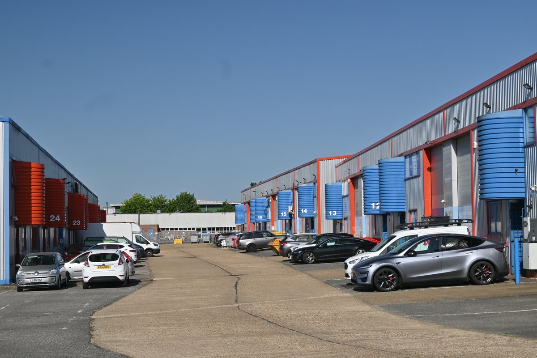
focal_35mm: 60
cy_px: 179
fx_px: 895
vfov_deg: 22.6
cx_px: 268
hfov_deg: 33.4
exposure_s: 1/1000
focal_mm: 40
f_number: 5.6
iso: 100
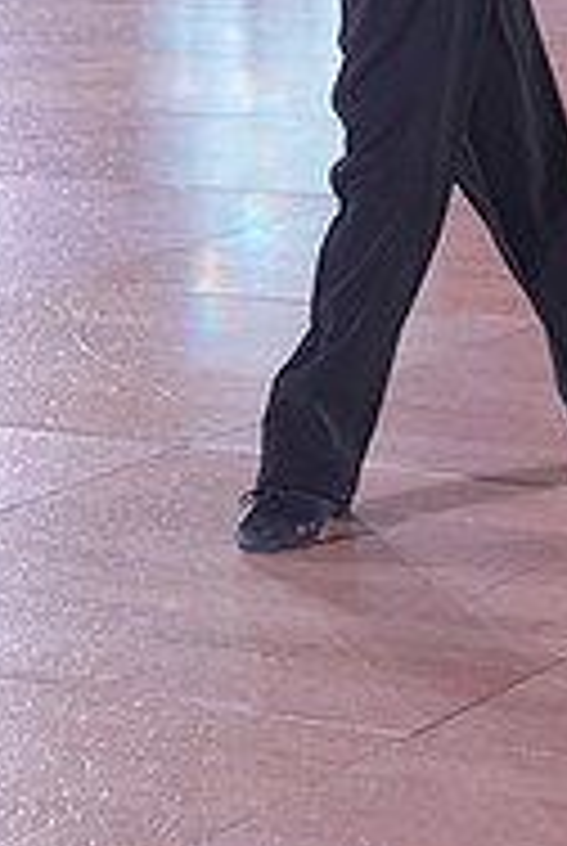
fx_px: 3625
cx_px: 767
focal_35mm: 154
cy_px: -302
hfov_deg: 8.8
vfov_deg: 12.8
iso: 2000
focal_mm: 50
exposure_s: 1/400
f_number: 4
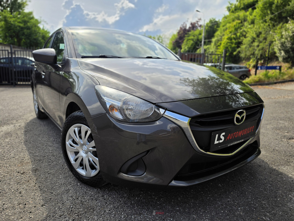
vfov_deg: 58.9
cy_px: 110
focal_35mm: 23
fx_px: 195
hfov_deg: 73.9
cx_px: 147
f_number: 1.4
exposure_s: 1/7939
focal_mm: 6.5
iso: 50
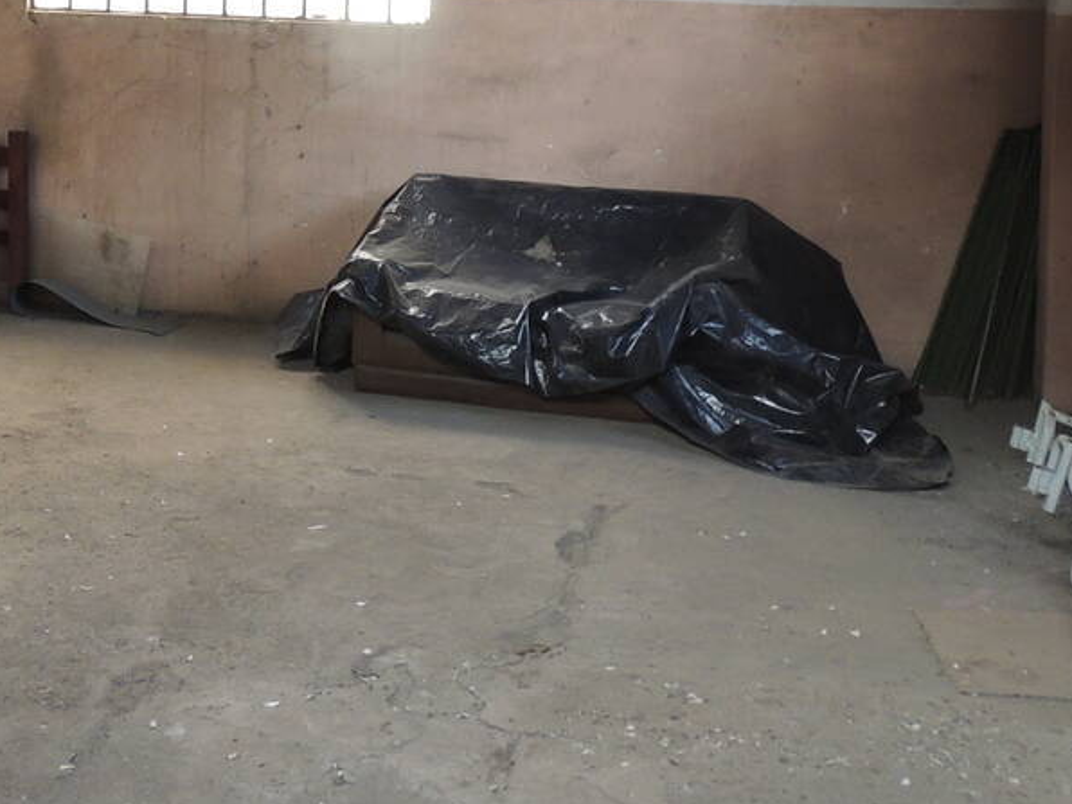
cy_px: -16
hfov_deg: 32.9
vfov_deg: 24.0
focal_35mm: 58
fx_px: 1796
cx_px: 336
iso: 220
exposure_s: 1/30
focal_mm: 4.3
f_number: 3
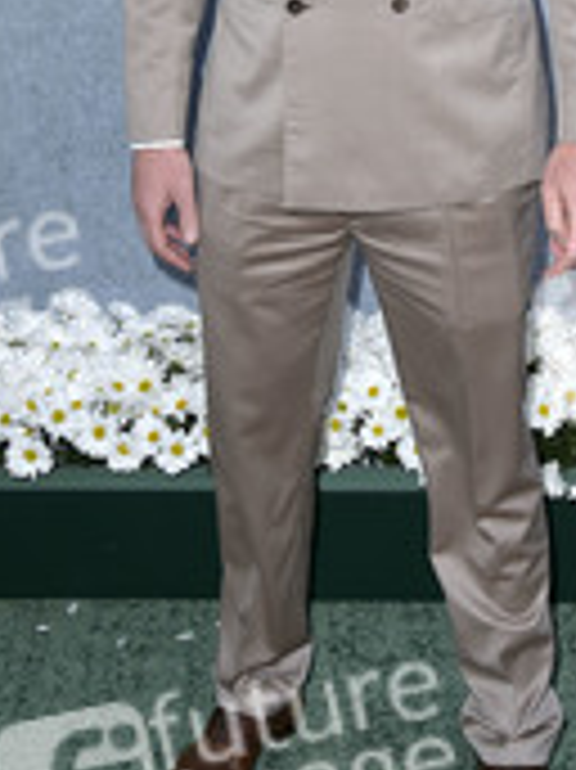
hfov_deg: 18.2
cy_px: 95
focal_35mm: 81
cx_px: 358
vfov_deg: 23.6
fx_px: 1799
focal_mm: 36
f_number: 6.3
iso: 320
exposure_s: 1/250
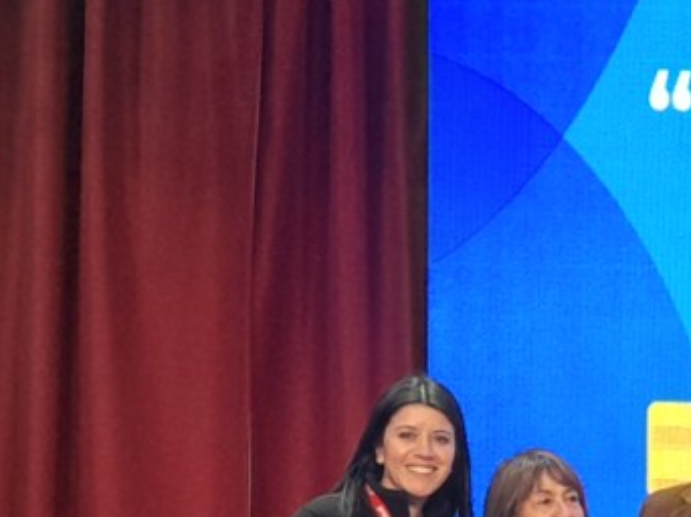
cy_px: 747
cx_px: 796
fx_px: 2334
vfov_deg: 12.1
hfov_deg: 16.3
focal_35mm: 117
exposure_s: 1/60
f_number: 2
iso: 200
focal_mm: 4.6
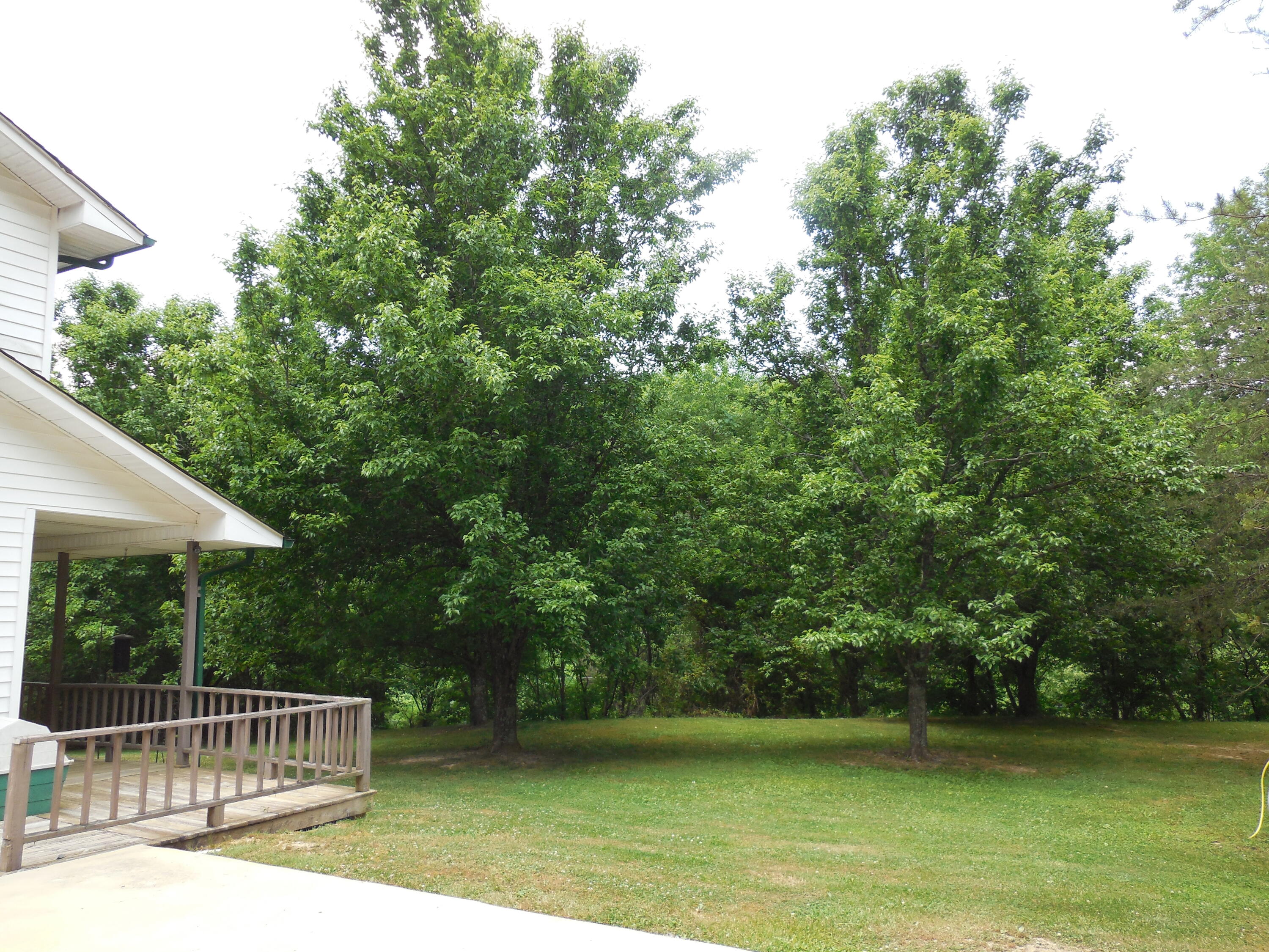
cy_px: 476
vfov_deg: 54.9
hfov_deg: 69.4
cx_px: 634
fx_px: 916
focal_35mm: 25
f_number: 3.1
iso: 125
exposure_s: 1/250
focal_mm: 4.5
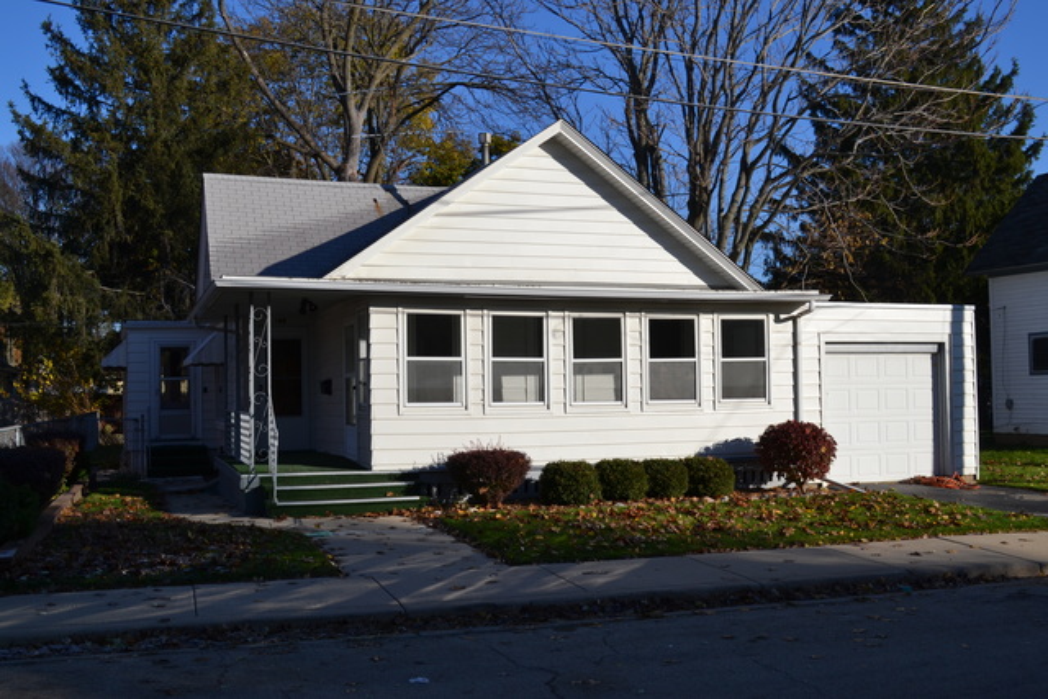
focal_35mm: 36
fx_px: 1048
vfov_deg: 36.9
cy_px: 350
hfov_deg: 53.1
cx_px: 524
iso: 100
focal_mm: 24
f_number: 8
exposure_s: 1/250
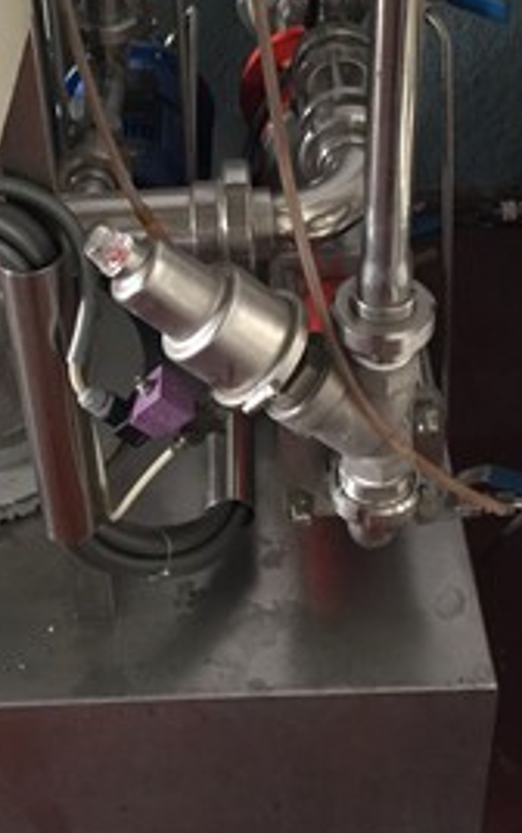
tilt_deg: -37.8
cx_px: 214
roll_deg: +4.8
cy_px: 202
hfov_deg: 23.6
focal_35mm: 55
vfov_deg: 36.0
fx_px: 1249
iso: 250
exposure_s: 1/33
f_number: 2.2
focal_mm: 4.15
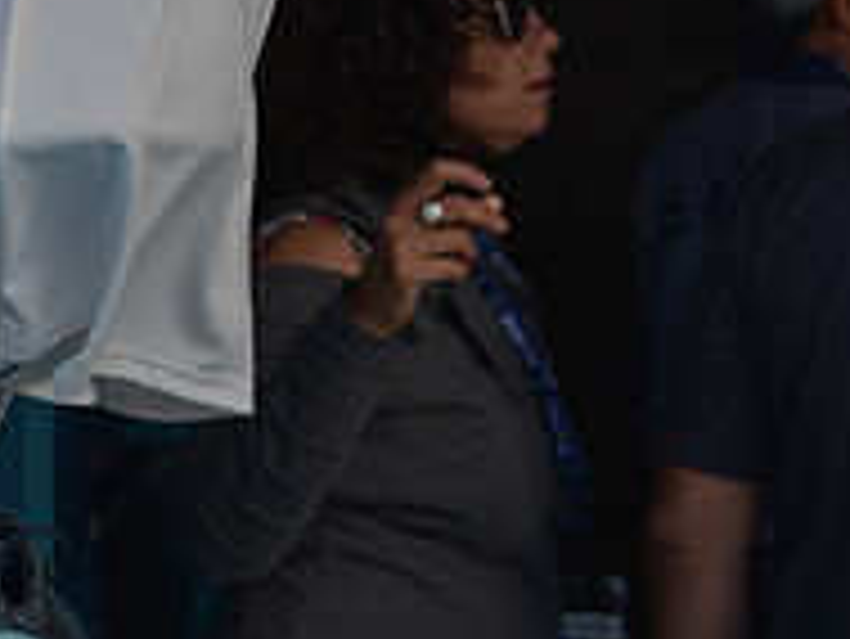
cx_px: 675
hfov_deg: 11.5
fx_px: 4202
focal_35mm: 171
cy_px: 115
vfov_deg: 8.7
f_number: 5
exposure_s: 1/1000
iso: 400
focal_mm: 58
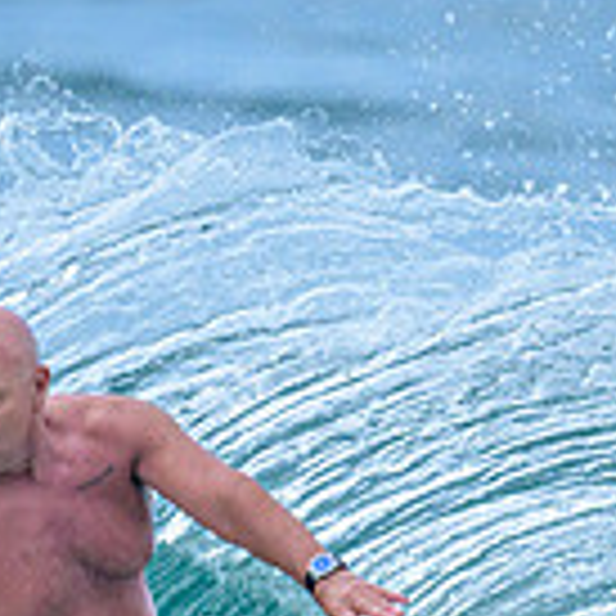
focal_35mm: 3875
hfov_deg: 0.5
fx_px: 78015
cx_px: 25
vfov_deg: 0.5
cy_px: 624
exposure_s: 1/3200
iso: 450
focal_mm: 800
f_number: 6.3
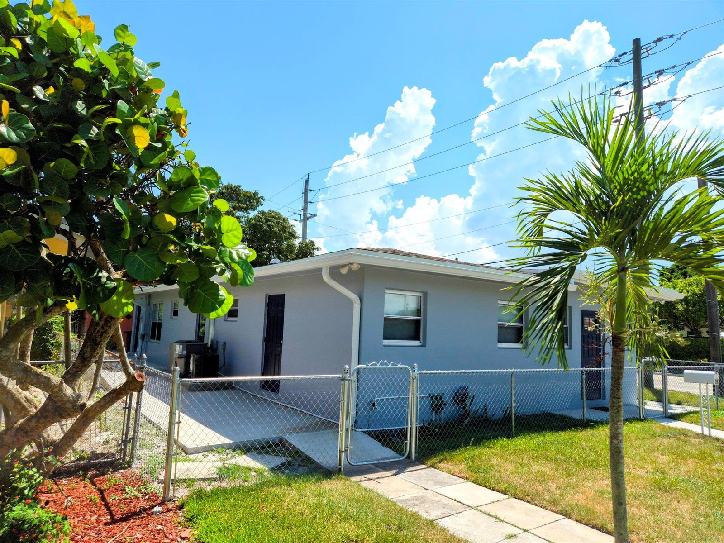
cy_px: 272
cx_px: 362
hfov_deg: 73.9
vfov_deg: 58.9
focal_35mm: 23
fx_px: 481
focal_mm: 5.4
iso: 50
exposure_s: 1/2888
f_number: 1.8
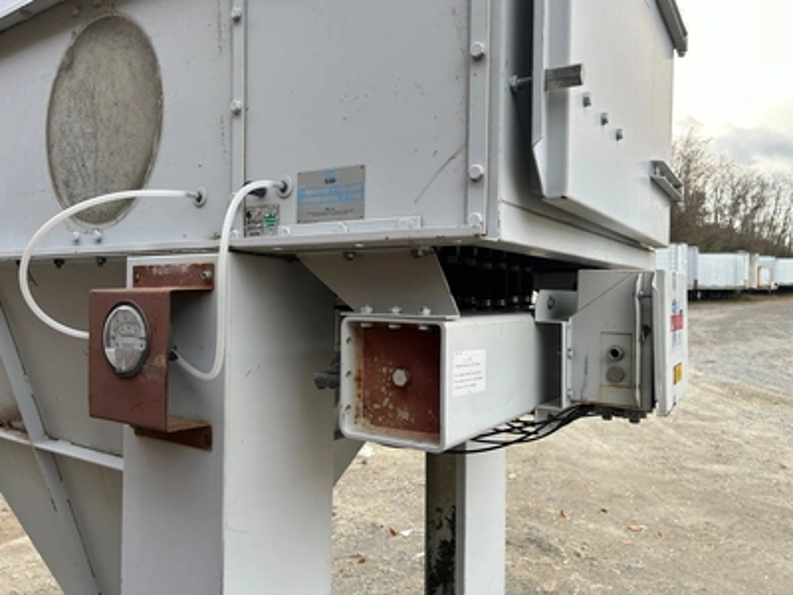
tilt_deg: -2.8
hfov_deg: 67.3
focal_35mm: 26
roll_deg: +0.2
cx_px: 396
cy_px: 298
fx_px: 596
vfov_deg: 53.1
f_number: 1.5
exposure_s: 1/464
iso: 50
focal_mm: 5.7
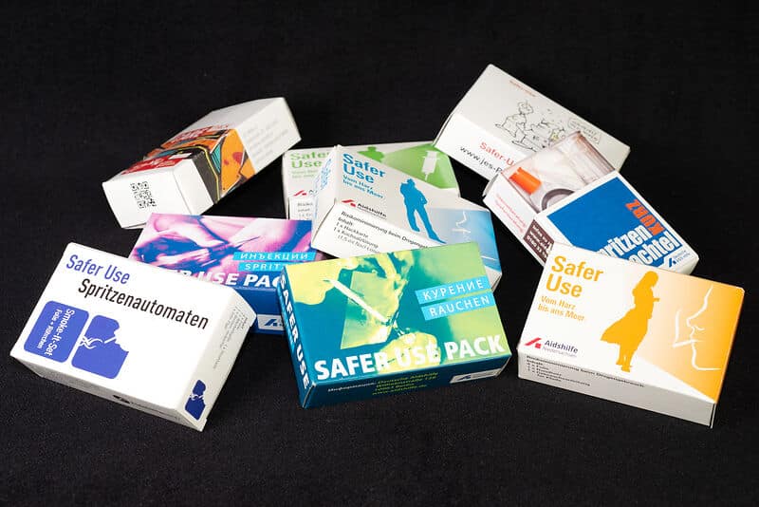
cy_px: 254
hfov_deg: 39.6
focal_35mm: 50
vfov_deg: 27.0
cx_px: 380
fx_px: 1054
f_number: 5.6
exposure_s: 1/160
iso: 1250
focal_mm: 50
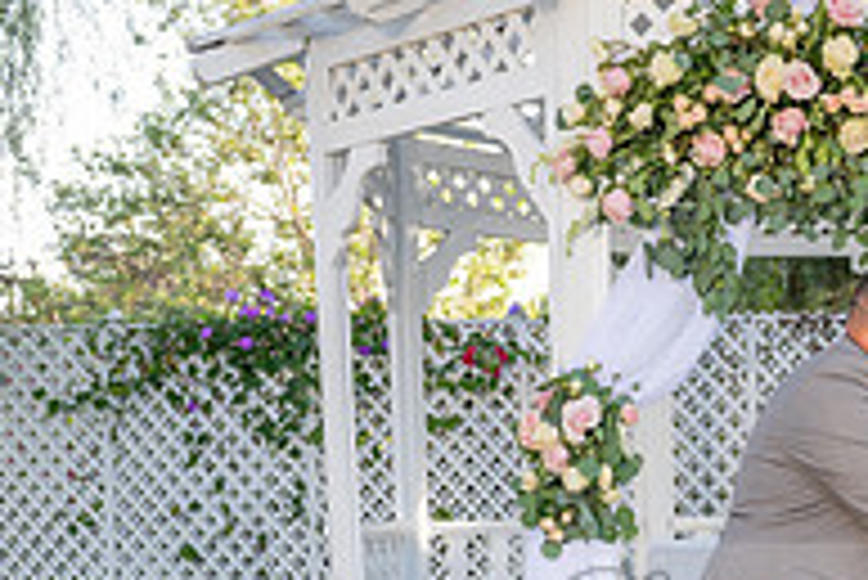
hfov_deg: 26.6
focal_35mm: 72
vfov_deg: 18.2
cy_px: 650
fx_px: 1737
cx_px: 864
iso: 250
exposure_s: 1/200
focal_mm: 24
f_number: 4.5
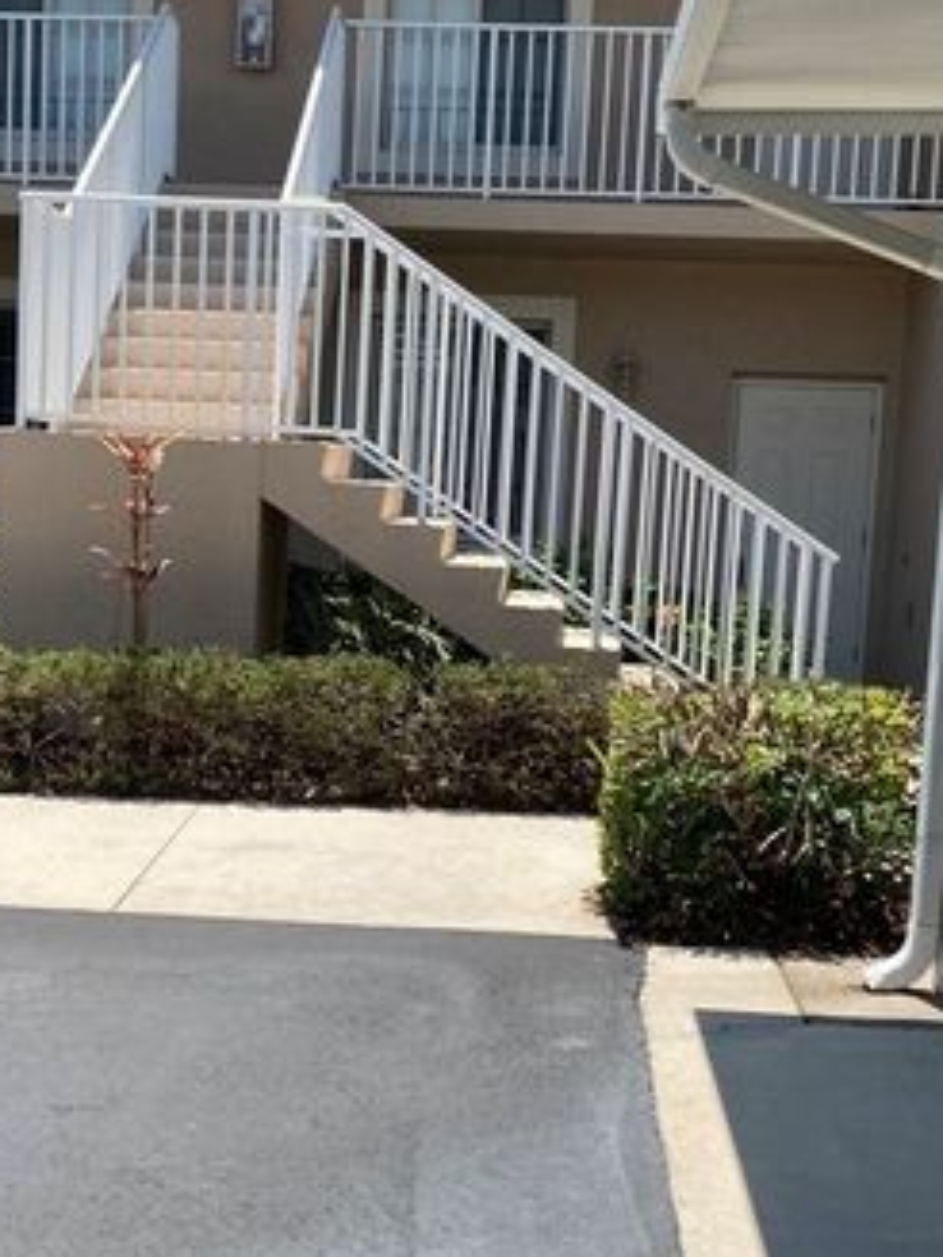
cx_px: 356
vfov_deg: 33.7
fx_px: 2070
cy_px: 745
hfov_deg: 25.6
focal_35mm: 57
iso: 20
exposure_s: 1/1779
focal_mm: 3.99
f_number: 1.8
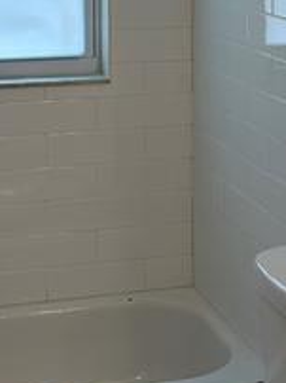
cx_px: 134
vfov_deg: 19.4
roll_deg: +0.7
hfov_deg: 14.9
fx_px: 1093
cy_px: 15
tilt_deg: -6.0
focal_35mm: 99
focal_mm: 5.96
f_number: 1.6
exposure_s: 1/135
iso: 50
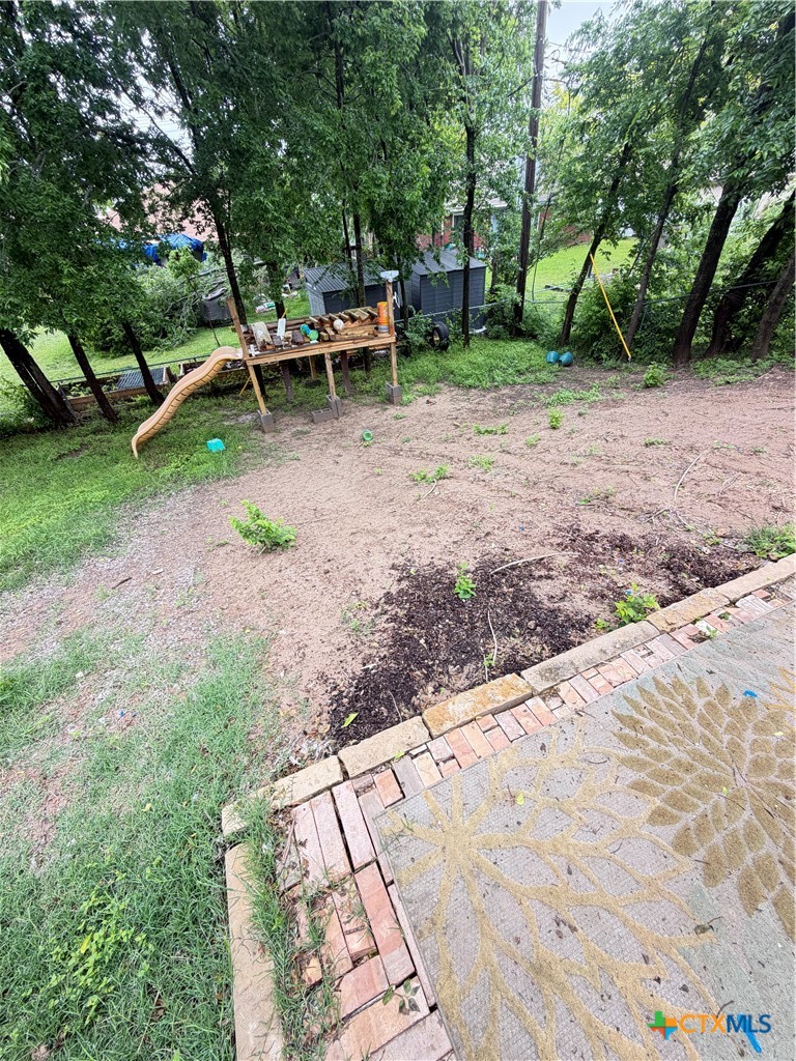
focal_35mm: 14
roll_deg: +3.1
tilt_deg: -39.2
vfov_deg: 102.1
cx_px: 398
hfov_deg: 85.7
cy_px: 530
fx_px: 429
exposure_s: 1/123
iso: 50
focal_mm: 2.22
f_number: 2.2
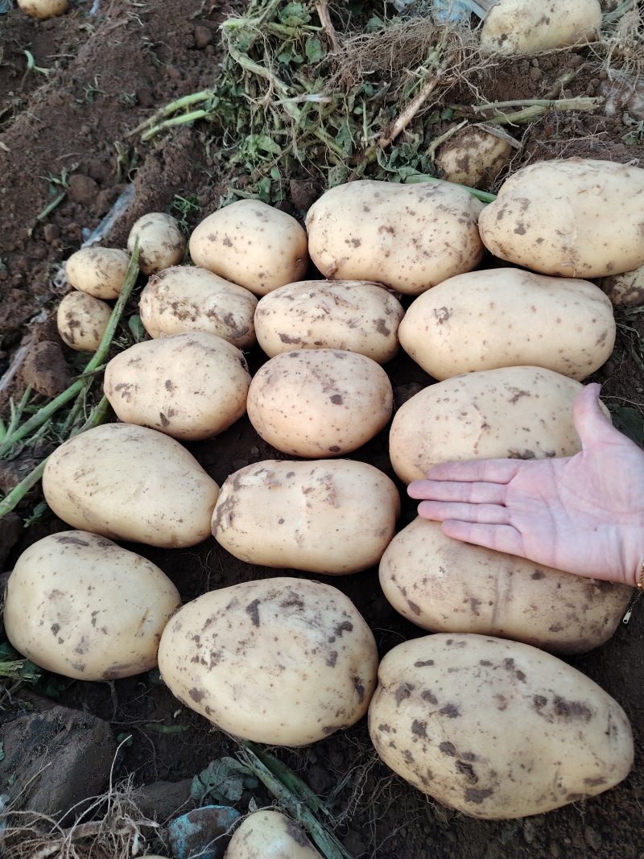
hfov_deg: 56.8
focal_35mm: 24
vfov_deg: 71.6
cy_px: 430
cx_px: 322
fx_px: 595
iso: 244
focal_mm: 5.25
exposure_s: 1/100
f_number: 1.75
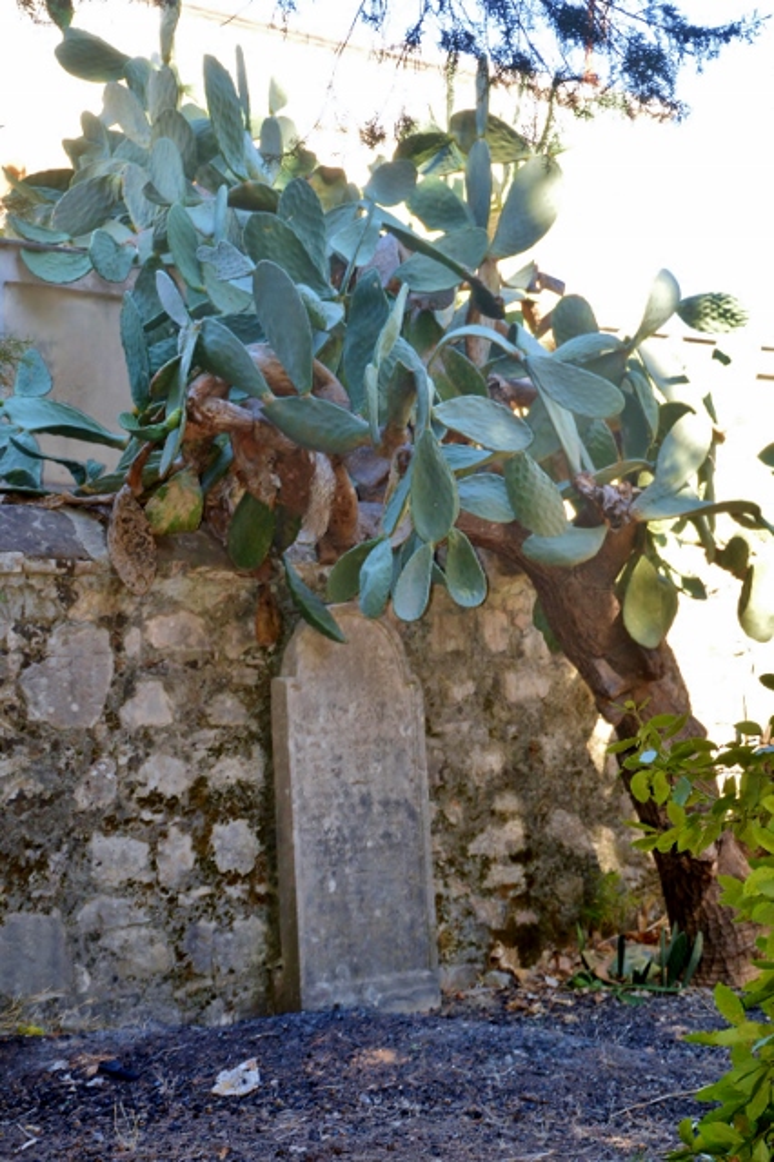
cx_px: 387
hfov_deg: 16.5
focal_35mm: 82
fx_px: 2663
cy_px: 581
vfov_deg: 24.6
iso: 360
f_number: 5
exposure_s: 1/125
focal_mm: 55
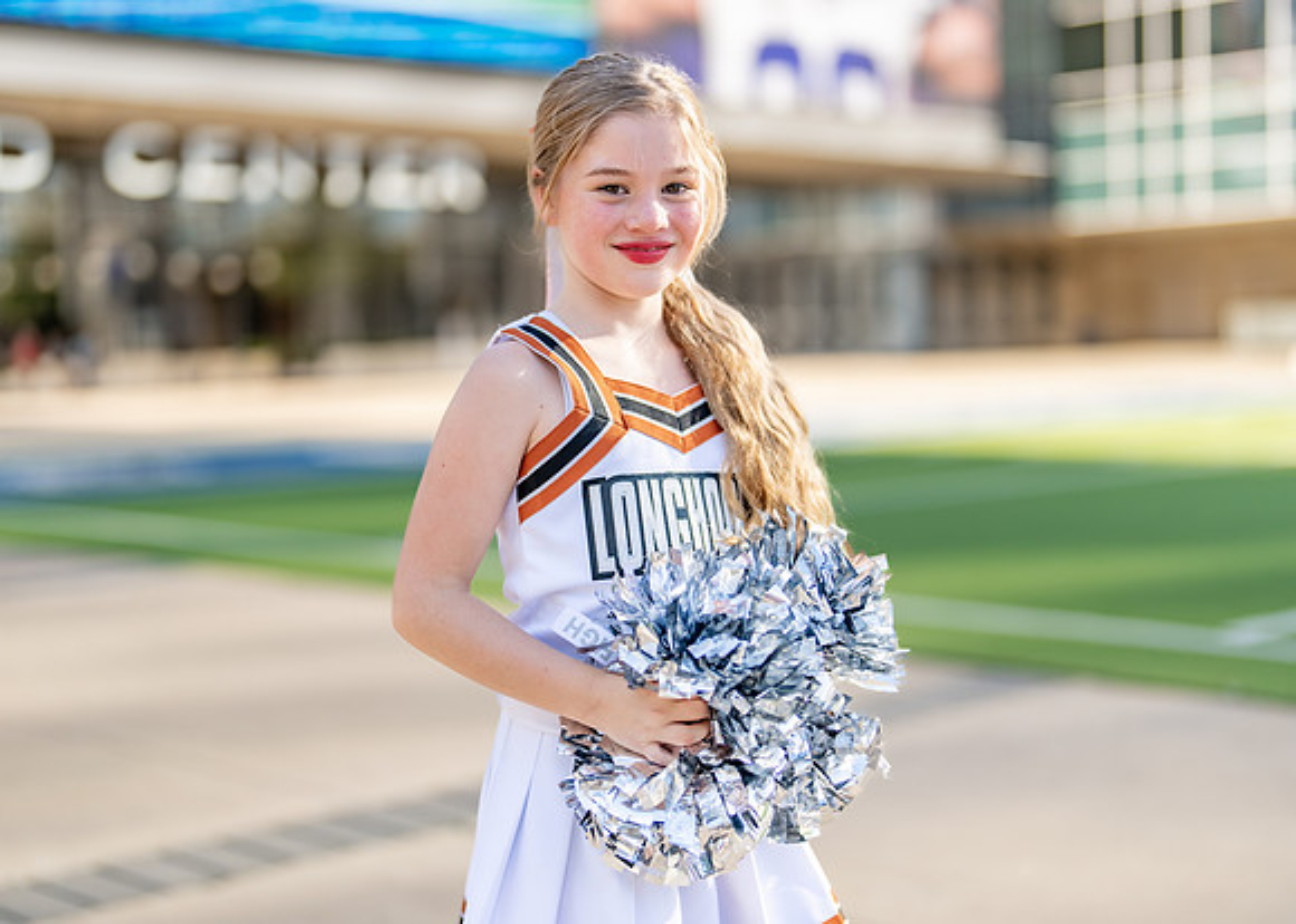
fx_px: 2139
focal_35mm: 58
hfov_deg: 33.7
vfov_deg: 24.4
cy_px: 423
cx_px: 665
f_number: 1.2
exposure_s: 1/3200
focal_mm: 50
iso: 100
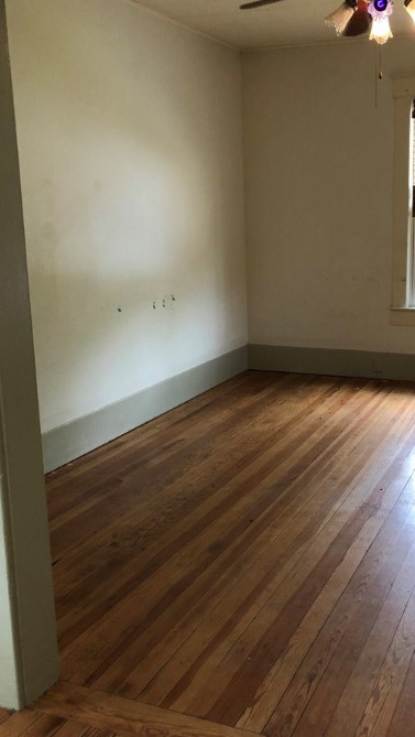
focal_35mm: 35
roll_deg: +0.6
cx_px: 315
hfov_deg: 33.1
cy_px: 333
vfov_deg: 56.5
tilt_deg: -8.1
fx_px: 684
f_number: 1.8
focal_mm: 3.99
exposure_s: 1/30
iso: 40
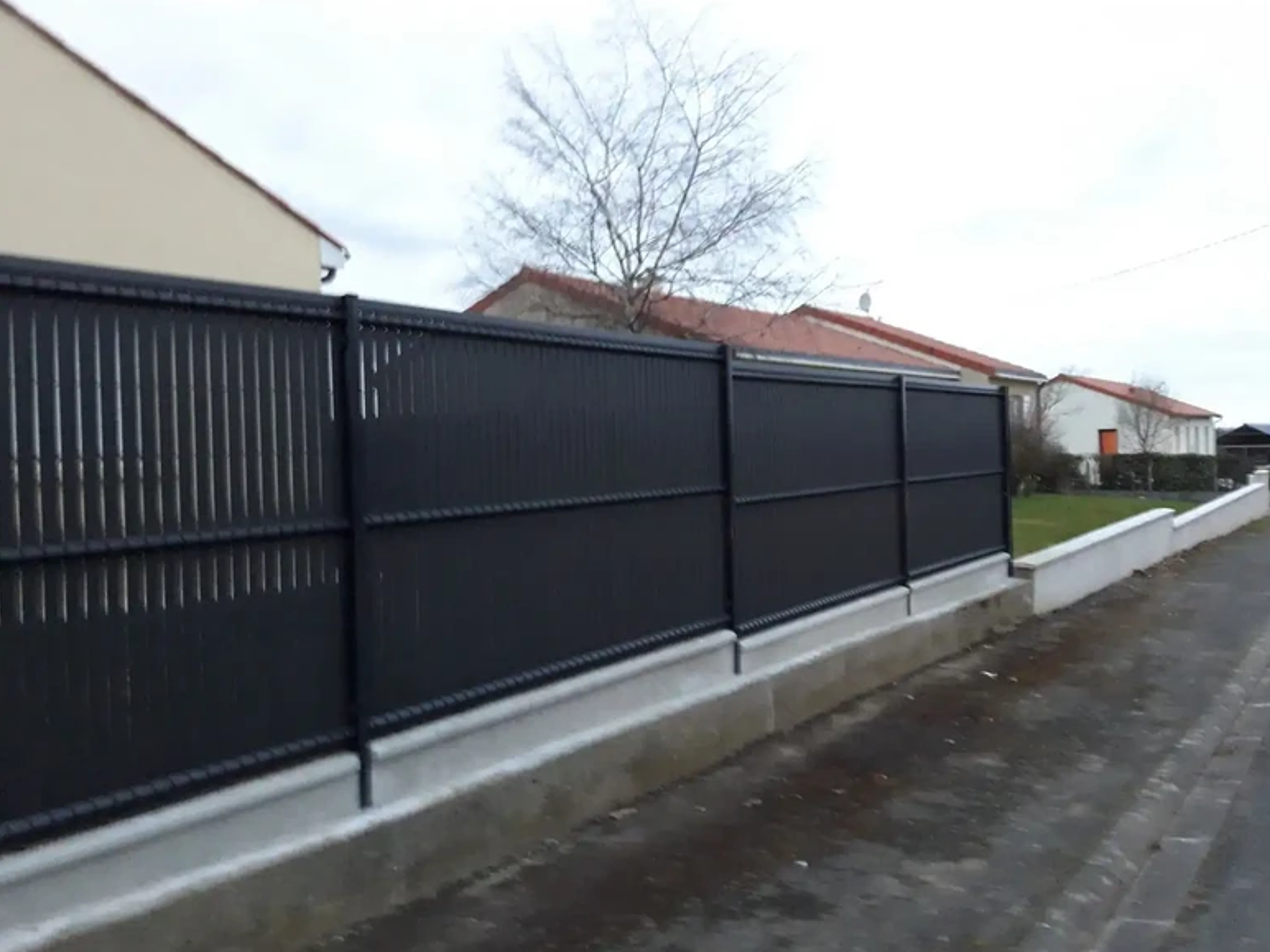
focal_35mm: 29
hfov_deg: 61.6
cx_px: 653
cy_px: 472
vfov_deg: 48.2
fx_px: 1064
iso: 320
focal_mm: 3.7
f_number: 1.9
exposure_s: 1/17
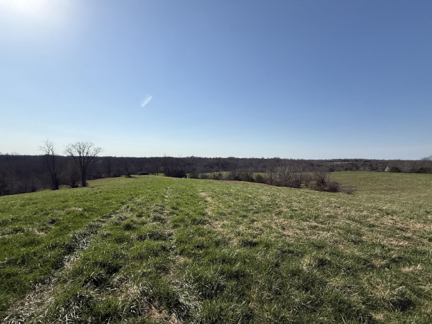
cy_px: 171
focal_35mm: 15
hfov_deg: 98.2
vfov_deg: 81.6
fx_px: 187
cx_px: 222
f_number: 2.2
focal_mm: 2.22
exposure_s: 1/5155
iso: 50
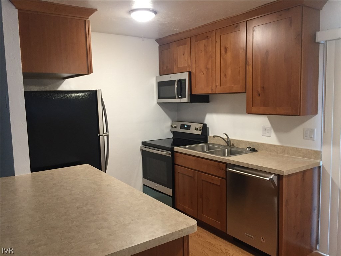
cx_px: 170
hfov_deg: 61.7
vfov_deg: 48.2
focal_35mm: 29
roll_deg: +0.8
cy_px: 128
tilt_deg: -6.0
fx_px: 286
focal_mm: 4.15
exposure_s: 1/30
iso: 125
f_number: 2.2
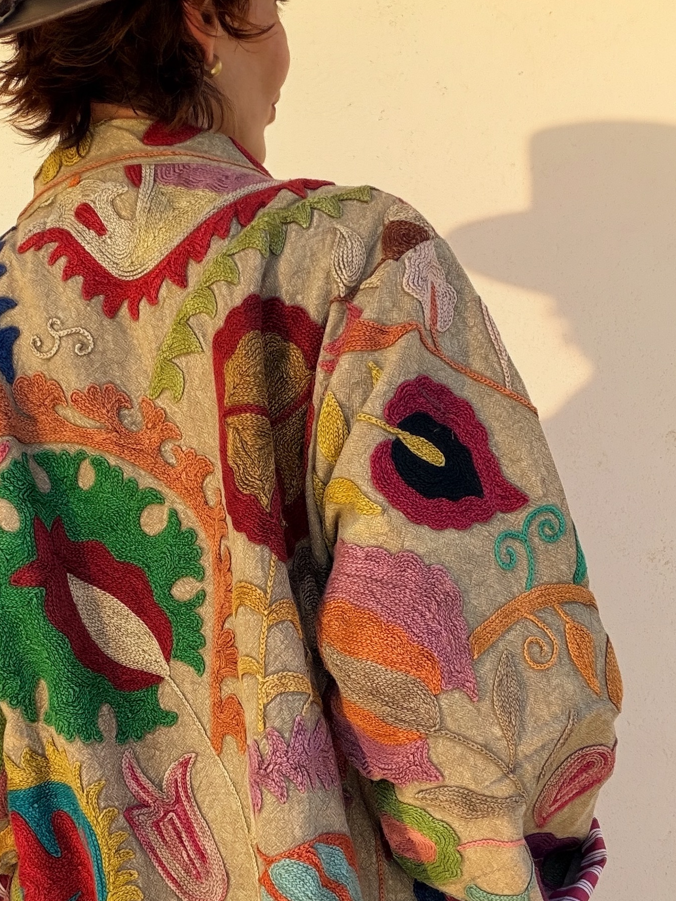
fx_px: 1302
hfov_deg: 29.1
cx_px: 287
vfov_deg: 37.6
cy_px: 632
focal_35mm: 50
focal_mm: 2.71
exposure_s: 1/349
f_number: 1.9
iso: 25
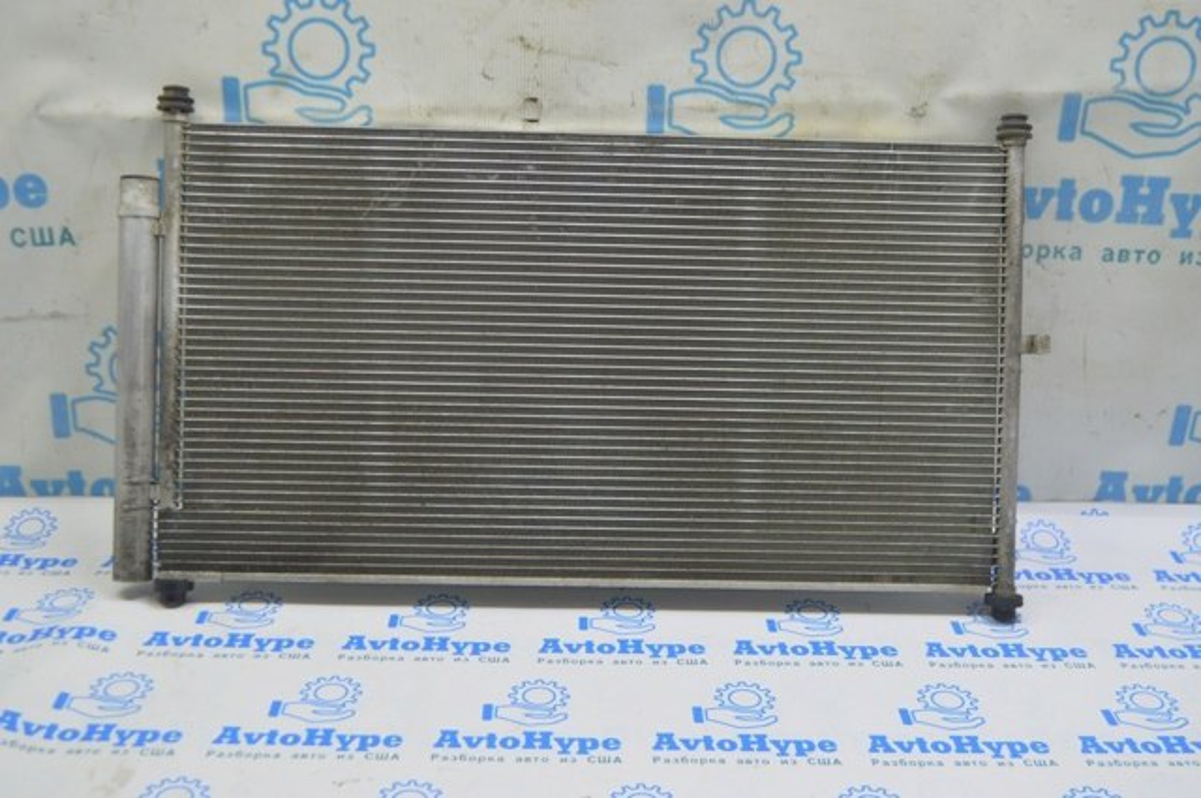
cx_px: 600
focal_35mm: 44
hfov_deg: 45.0
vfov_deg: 30.8
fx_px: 1449
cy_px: 399
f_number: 5.6
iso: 400
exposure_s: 1/25
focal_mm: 29
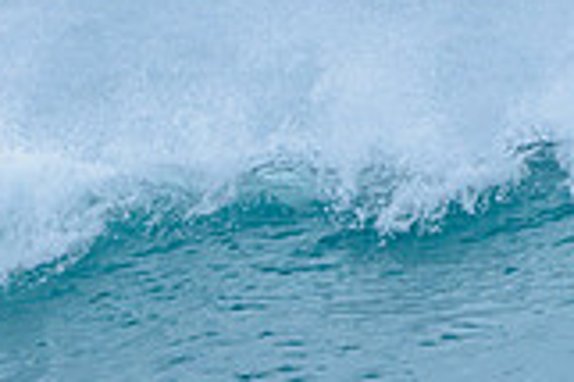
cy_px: 521
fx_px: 36029
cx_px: -209
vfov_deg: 0.6
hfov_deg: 0.9
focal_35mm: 2262
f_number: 5.6
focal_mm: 500
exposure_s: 1/2000
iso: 800
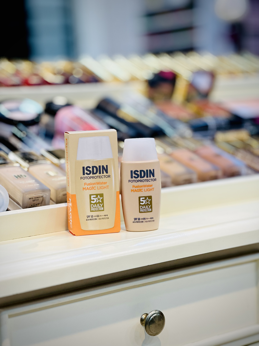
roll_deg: +2.1
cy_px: 173
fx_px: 768
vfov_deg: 25.3
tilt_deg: -5.5
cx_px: 130
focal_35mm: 77
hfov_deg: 19.1
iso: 50
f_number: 2.8
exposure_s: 1/100
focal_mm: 9
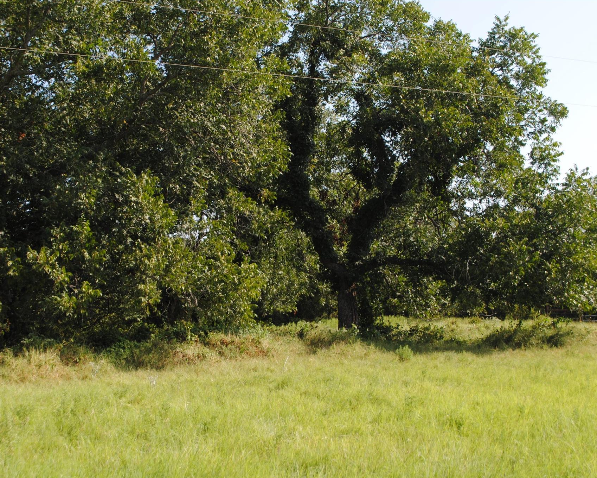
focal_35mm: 51
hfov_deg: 36.6
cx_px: 259
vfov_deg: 29.7
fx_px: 901
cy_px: 238
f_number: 6.3
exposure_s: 1/200
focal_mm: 30
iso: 100
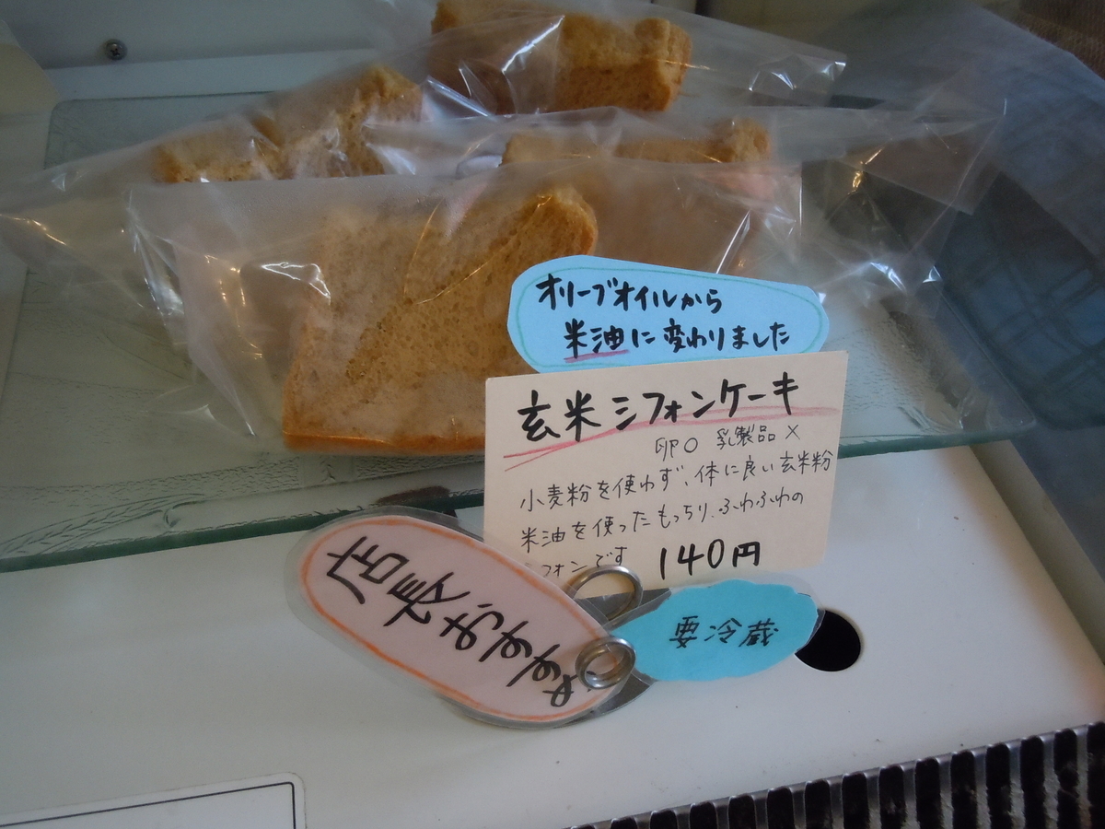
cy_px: 414
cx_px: 552
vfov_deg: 42.9
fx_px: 1053
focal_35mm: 33
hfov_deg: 55.4
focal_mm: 5.9
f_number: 4
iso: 640
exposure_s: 1/125
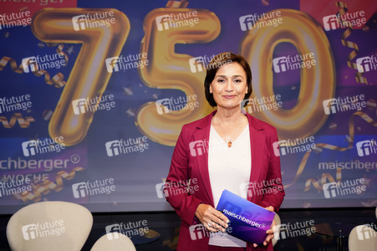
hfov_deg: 54.5
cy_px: 126
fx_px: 366
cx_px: 188
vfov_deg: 37.8
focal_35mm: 35
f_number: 5
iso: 2000
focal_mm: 35
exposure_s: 1/125
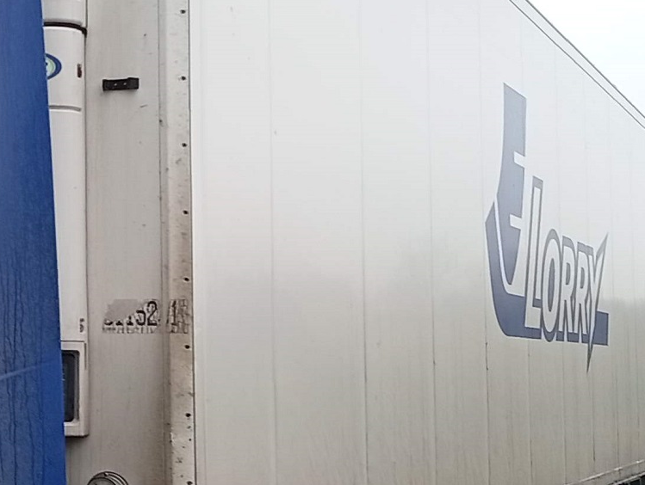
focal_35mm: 101
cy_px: 279
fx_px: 1885
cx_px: -402
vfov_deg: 14.7
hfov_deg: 17.0
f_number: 1.8
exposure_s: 1/100
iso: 55
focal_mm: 3.98
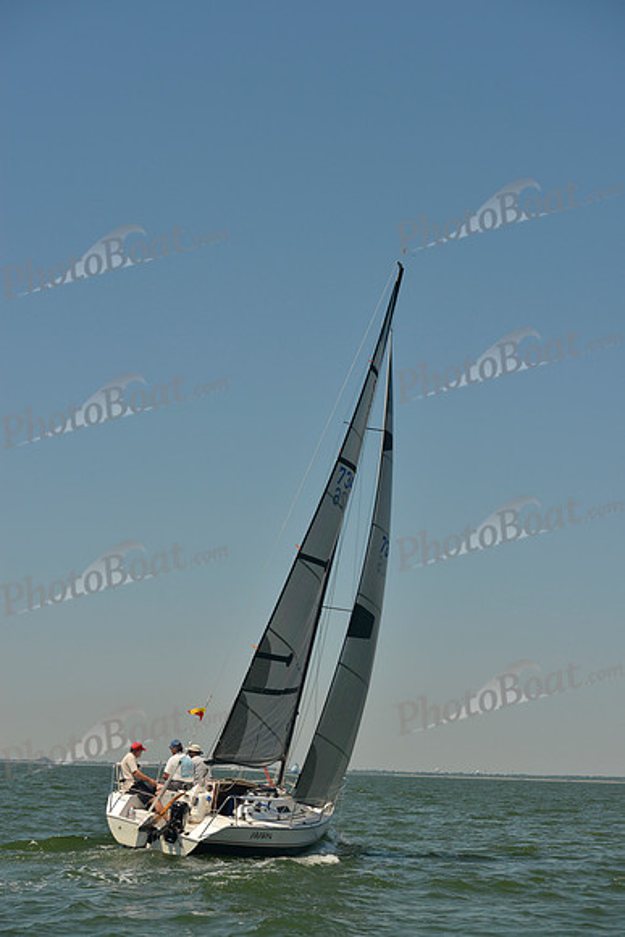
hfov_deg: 19.5
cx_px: 312
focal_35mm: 70
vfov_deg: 28.8
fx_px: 1822
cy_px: 468
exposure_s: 1/640
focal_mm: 70
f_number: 7.1
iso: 200
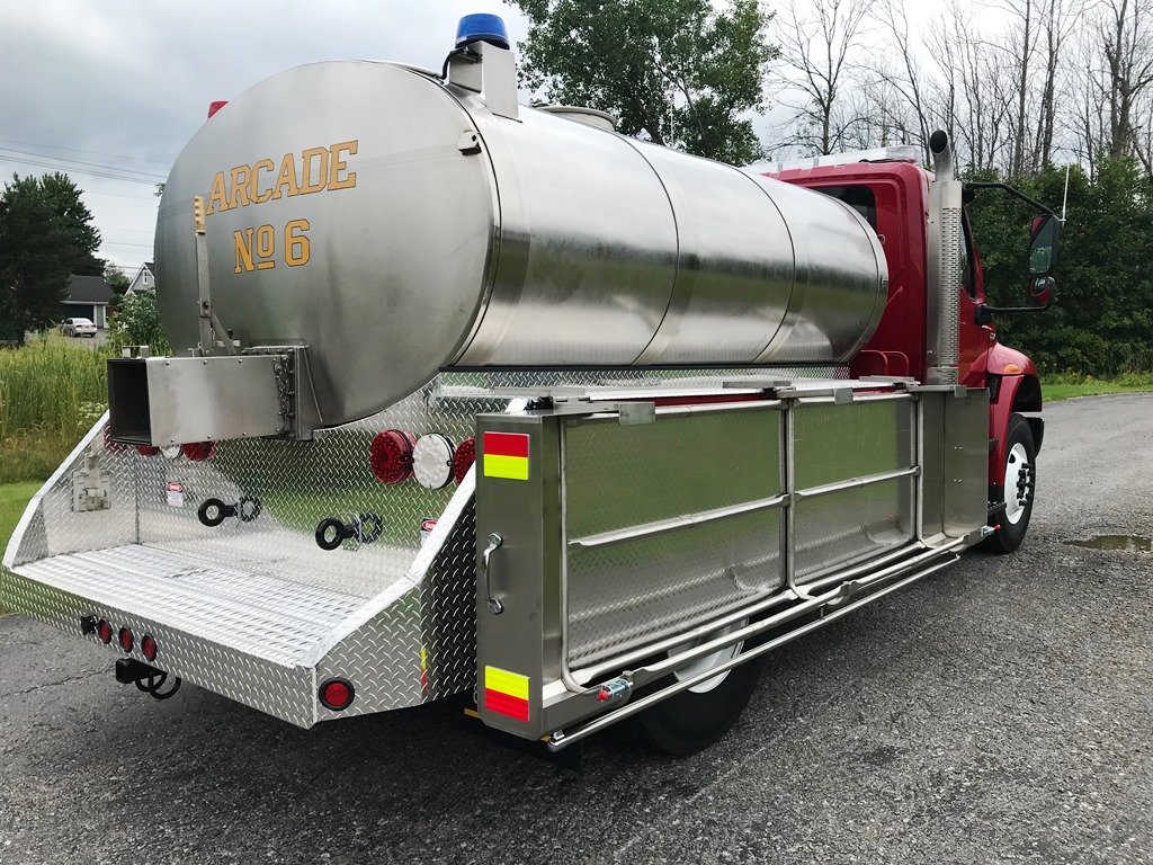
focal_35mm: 28
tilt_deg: -6.0
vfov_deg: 49.7
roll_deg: -1.3
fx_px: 933
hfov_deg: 63.4
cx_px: 576
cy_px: 432
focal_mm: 3.99
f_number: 1.8
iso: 20
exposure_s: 1/1546
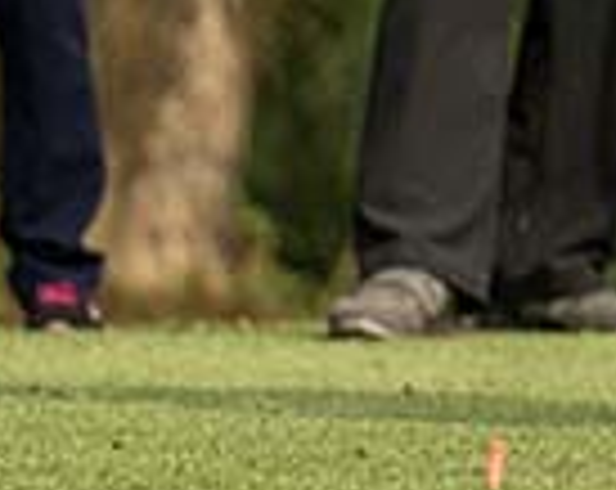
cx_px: 1515
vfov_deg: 2.3
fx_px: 12007
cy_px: -805
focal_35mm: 660
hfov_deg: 2.9
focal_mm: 100
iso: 360
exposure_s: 1/4000
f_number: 2.8
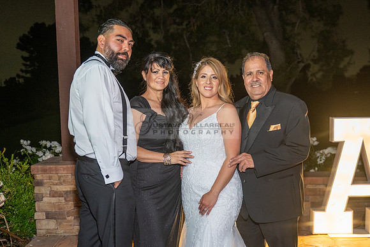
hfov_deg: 44.2
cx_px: 187
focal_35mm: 44
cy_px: 149
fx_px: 456
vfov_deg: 30.2
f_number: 3.5
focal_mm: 35
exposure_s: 1/160
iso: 800
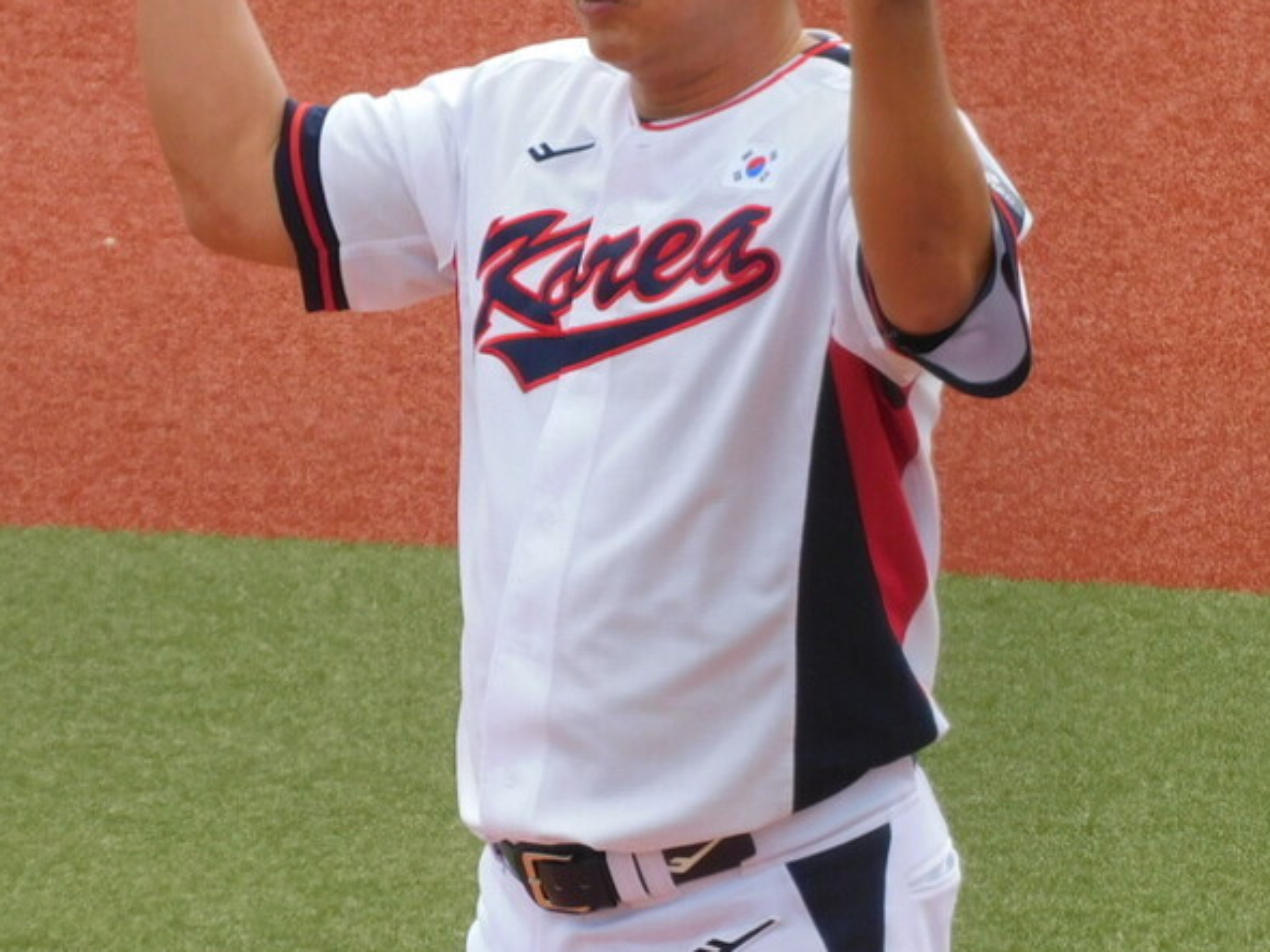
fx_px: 48419
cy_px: 501
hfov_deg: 1.5
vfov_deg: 1.1
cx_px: 728
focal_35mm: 1320
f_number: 5.6
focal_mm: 116.5
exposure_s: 1/250
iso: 125
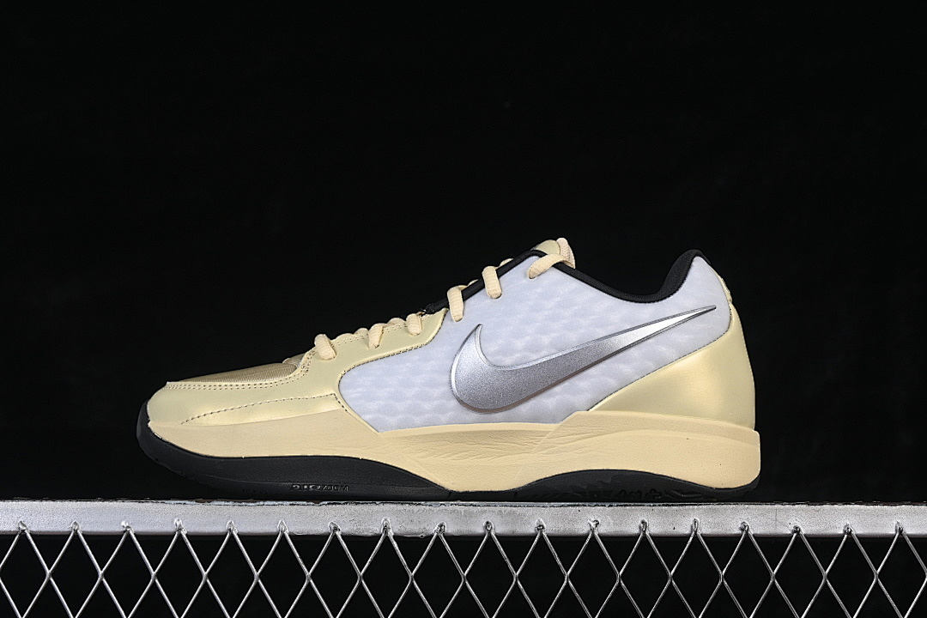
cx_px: 464
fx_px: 1931
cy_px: 309
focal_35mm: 75
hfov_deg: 27.0
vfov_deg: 18.2
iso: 160
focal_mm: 50
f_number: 8
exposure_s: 1/80
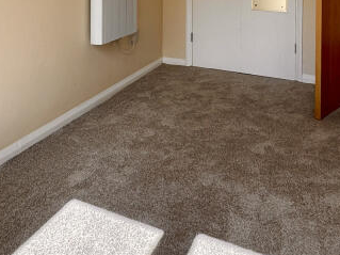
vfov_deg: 28.7
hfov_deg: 42.0
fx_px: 442
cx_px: 192
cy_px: -36
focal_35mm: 45
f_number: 2.2
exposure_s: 1/171
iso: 40
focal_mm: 2.22
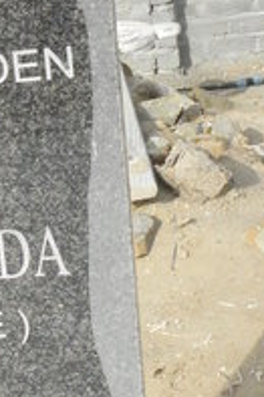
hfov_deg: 12.0
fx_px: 1212
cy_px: 308
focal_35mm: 110
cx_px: -87
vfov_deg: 18.5
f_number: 5.6
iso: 200
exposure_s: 1/800
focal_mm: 4.6
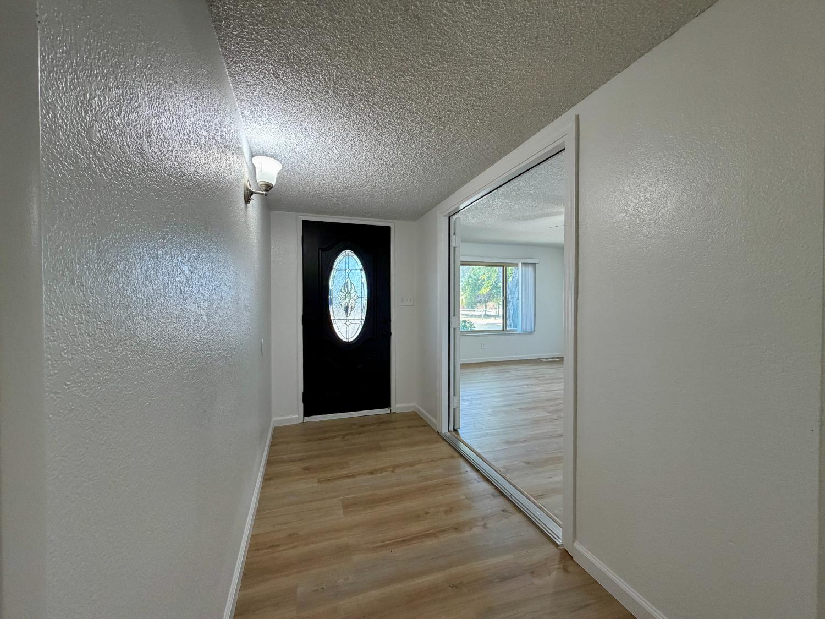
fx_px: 334
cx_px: 412
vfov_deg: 85.7
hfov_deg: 102.1
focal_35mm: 14
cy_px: 310
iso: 250
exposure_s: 1/120
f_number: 2.2
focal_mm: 2.22
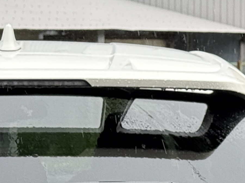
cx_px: 12
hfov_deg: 9.1
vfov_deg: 6.7
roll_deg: +1.4
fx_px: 1529
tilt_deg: -9.1
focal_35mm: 216
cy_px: 339
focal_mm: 6.76
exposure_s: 1/306
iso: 64
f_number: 1.78
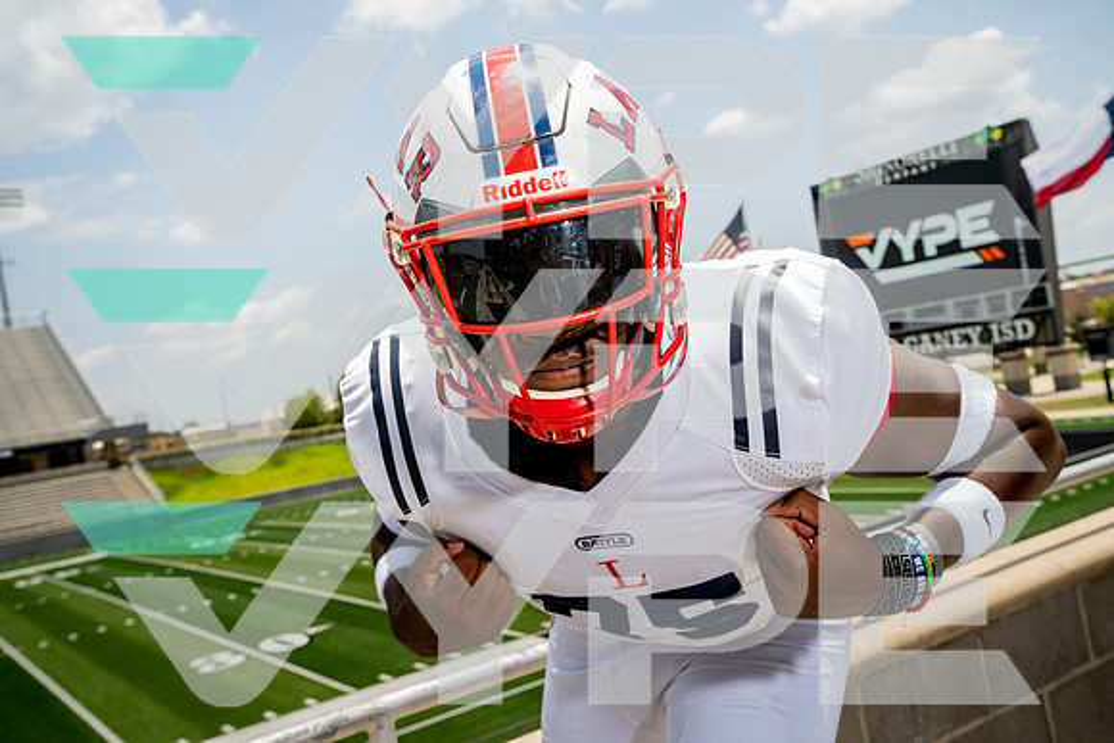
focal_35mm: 34
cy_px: 372
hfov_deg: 55.8
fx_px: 1052
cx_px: 557
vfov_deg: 38.9
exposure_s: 1/250
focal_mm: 34
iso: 100
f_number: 7.1
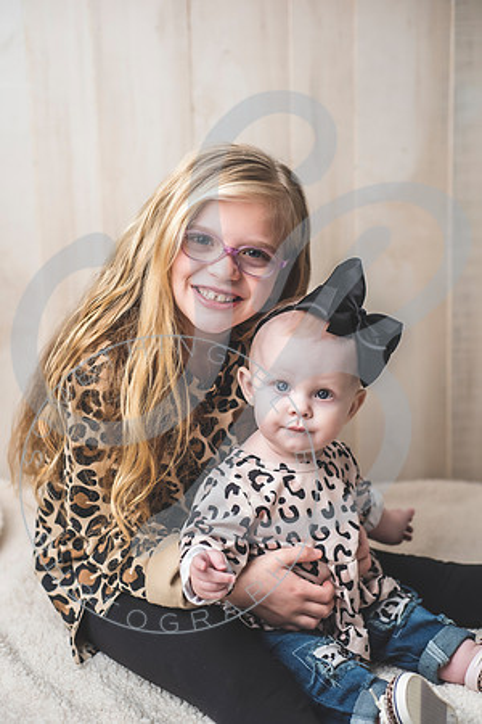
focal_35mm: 50
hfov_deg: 27.0
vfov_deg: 39.6
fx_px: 1004
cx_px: 241
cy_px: 362
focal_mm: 50
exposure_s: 1/200
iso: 200
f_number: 2.8
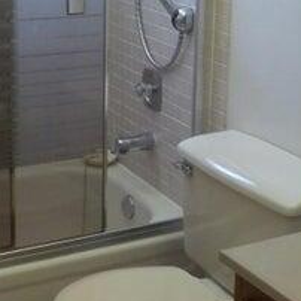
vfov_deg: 20.6
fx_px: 826
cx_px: 179
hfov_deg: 20.6
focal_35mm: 84
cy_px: 94
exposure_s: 1/30
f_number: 3.3
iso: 280
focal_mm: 4.1
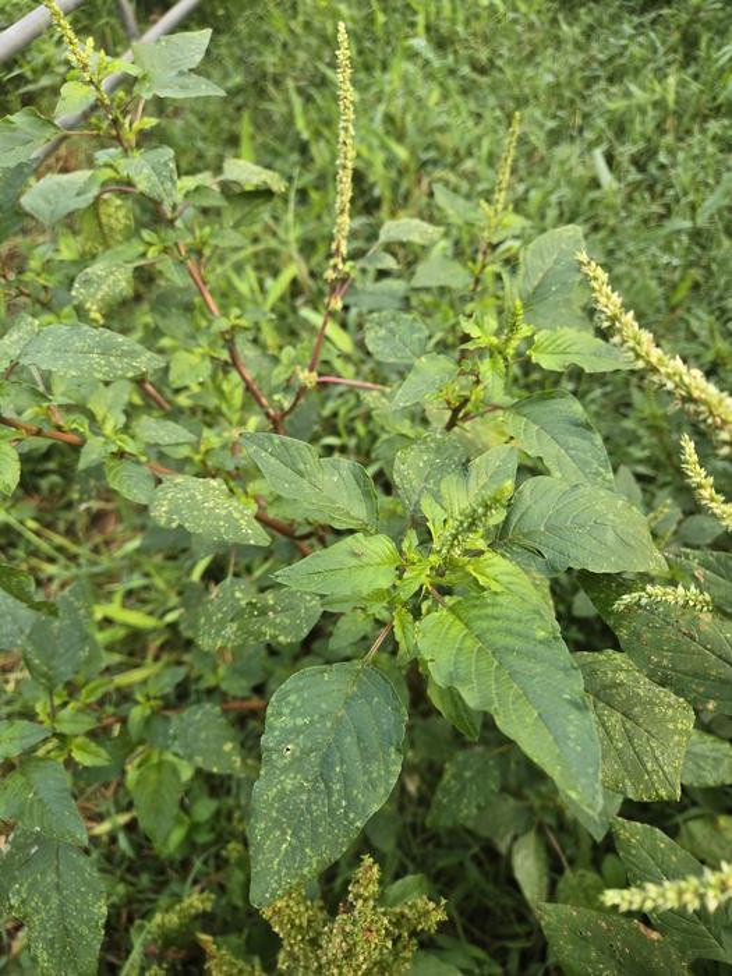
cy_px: 488
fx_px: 648
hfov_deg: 58.9
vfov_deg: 73.9
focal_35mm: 23
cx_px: 366
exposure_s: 1/180
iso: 50
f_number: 1.8
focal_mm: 5.4
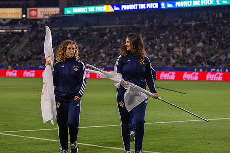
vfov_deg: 11.1
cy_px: 89
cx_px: 125
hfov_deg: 16.7
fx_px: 786
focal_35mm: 123
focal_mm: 80
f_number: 2.8
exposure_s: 1/2500
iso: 1600
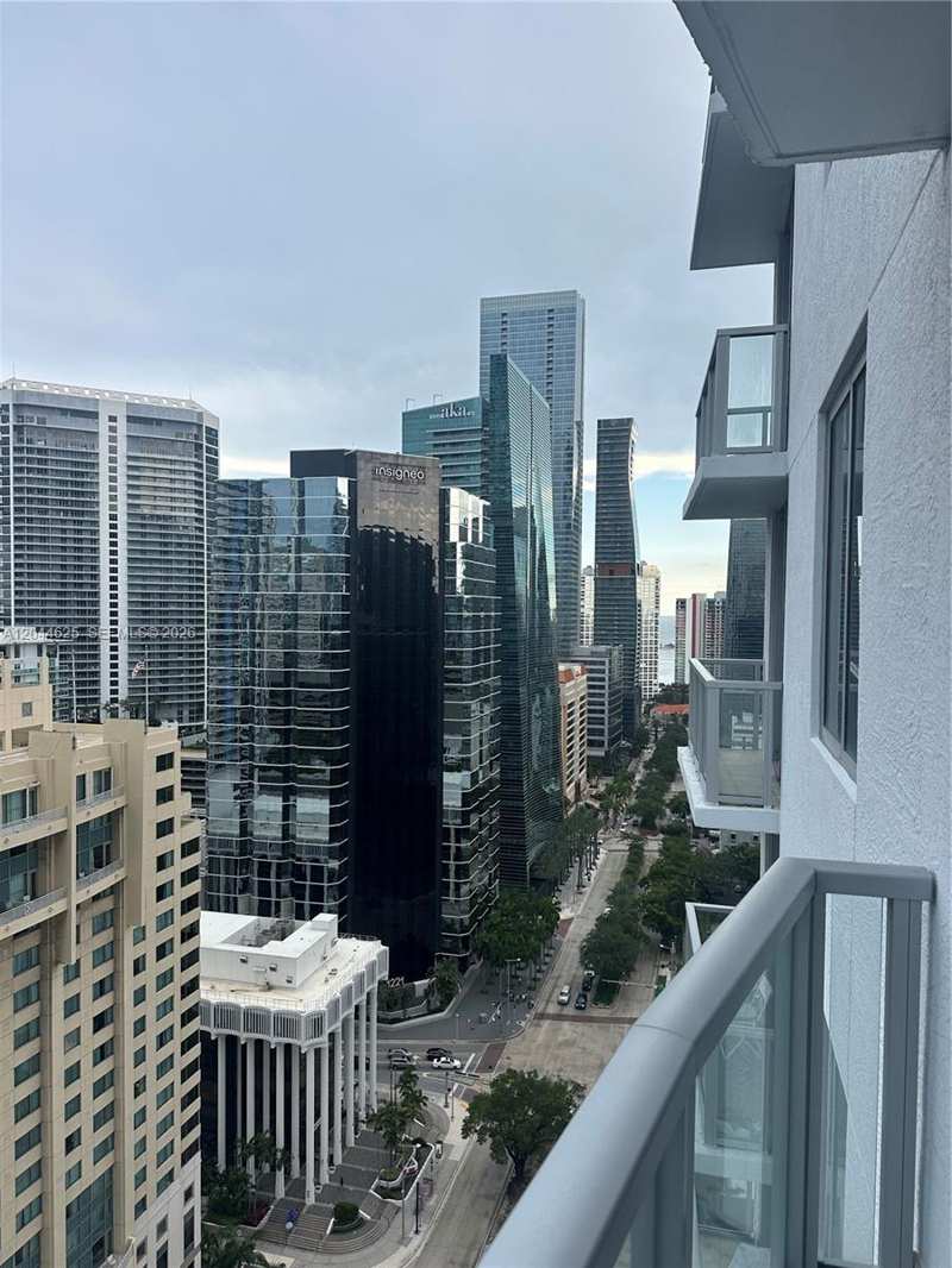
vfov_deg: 71.6
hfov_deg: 56.8
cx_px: 476
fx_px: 880
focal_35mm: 24
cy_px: 634
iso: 80
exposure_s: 1/836
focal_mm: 6.86
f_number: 1.78
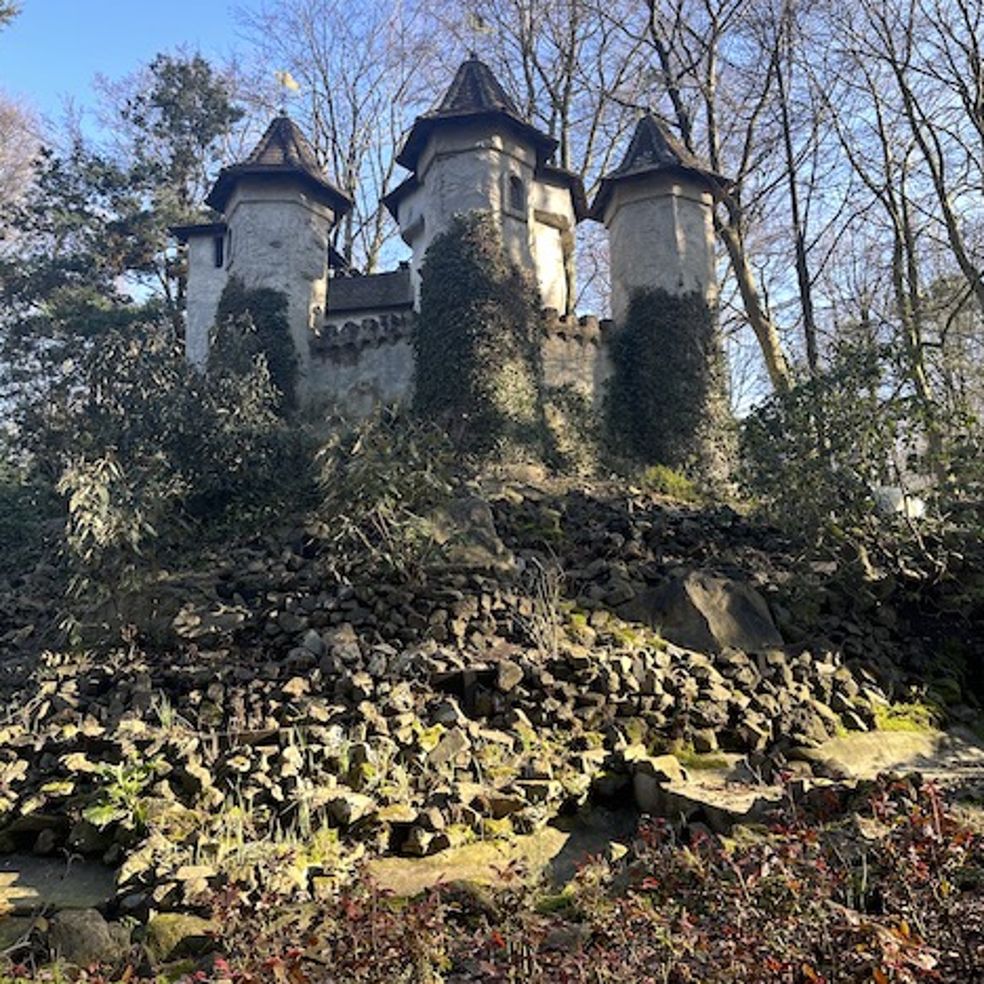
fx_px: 933
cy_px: 427
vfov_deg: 55.4
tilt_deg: +12.6
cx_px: 496
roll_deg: +0.9
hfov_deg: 55.6
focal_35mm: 29
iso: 64
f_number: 1.78
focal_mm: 6.86
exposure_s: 1/206
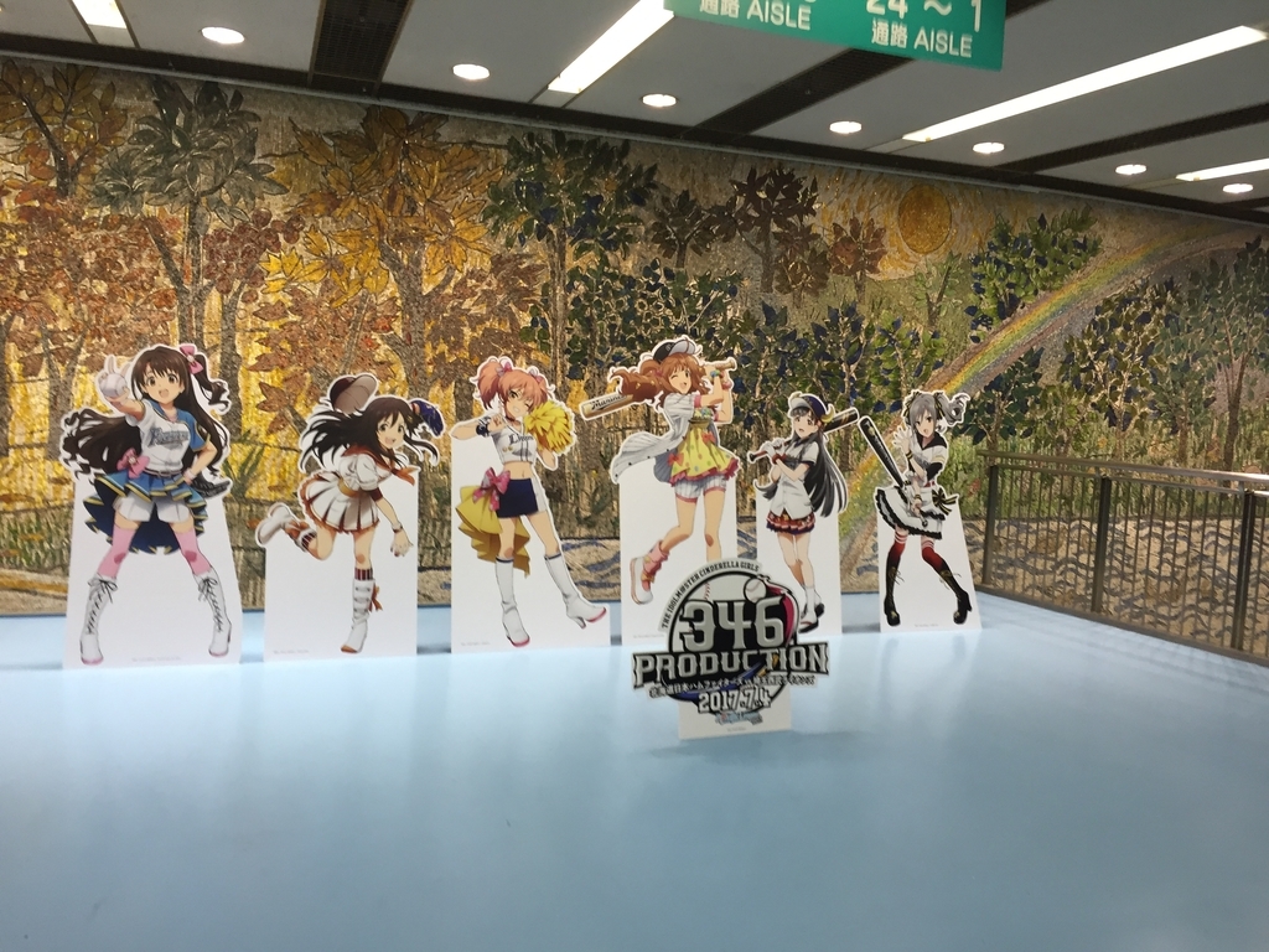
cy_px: 476
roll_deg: -1.6
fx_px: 1063
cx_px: 634
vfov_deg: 48.2
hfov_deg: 61.7
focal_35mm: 29
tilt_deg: -6.3
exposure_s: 1/33
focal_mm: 4.15
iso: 80
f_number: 2.2
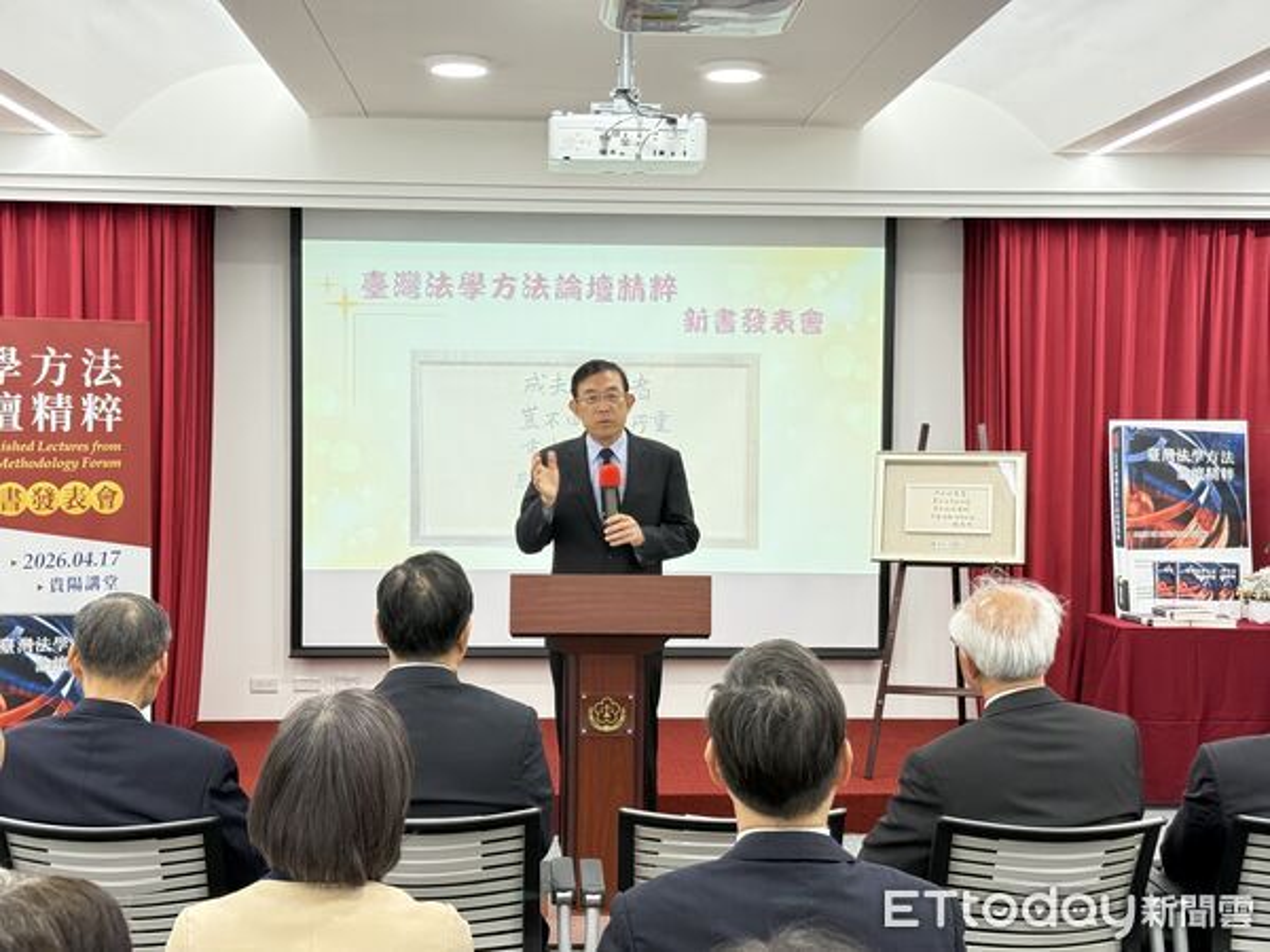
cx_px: 635
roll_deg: -0.3
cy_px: 476
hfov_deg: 39.7
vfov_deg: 30.3
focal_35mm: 48
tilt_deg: -1.8
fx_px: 1761
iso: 125
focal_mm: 6.76
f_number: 1.78
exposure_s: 1/60
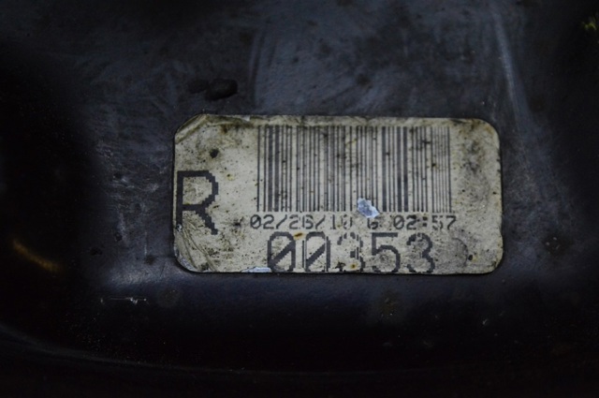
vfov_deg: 16.5
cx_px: 300
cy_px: 199
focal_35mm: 82
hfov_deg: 24.6
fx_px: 1371
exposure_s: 1/320
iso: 3200
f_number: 5.6
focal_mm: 55
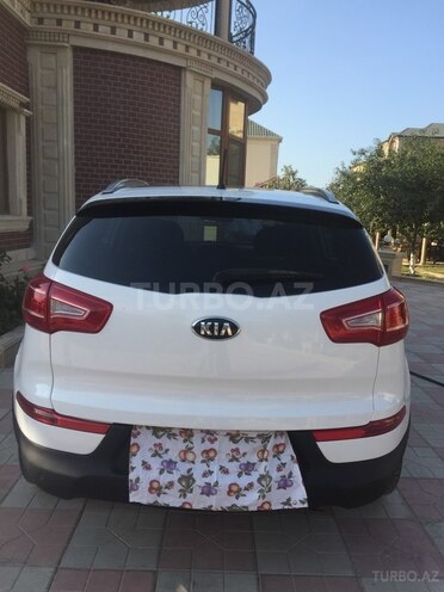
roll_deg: -2.3
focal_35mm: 29
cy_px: 296
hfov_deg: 48.2
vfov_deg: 61.7
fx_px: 496
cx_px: 222
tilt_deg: -10.8
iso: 32
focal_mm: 4.15
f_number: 2.2
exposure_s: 1/1130
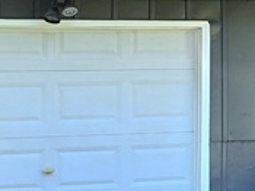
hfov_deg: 12.0
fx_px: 1163
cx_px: 379
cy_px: -6
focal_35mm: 158
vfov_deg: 9.3
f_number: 1.7
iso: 12
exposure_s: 1/286
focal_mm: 6.3
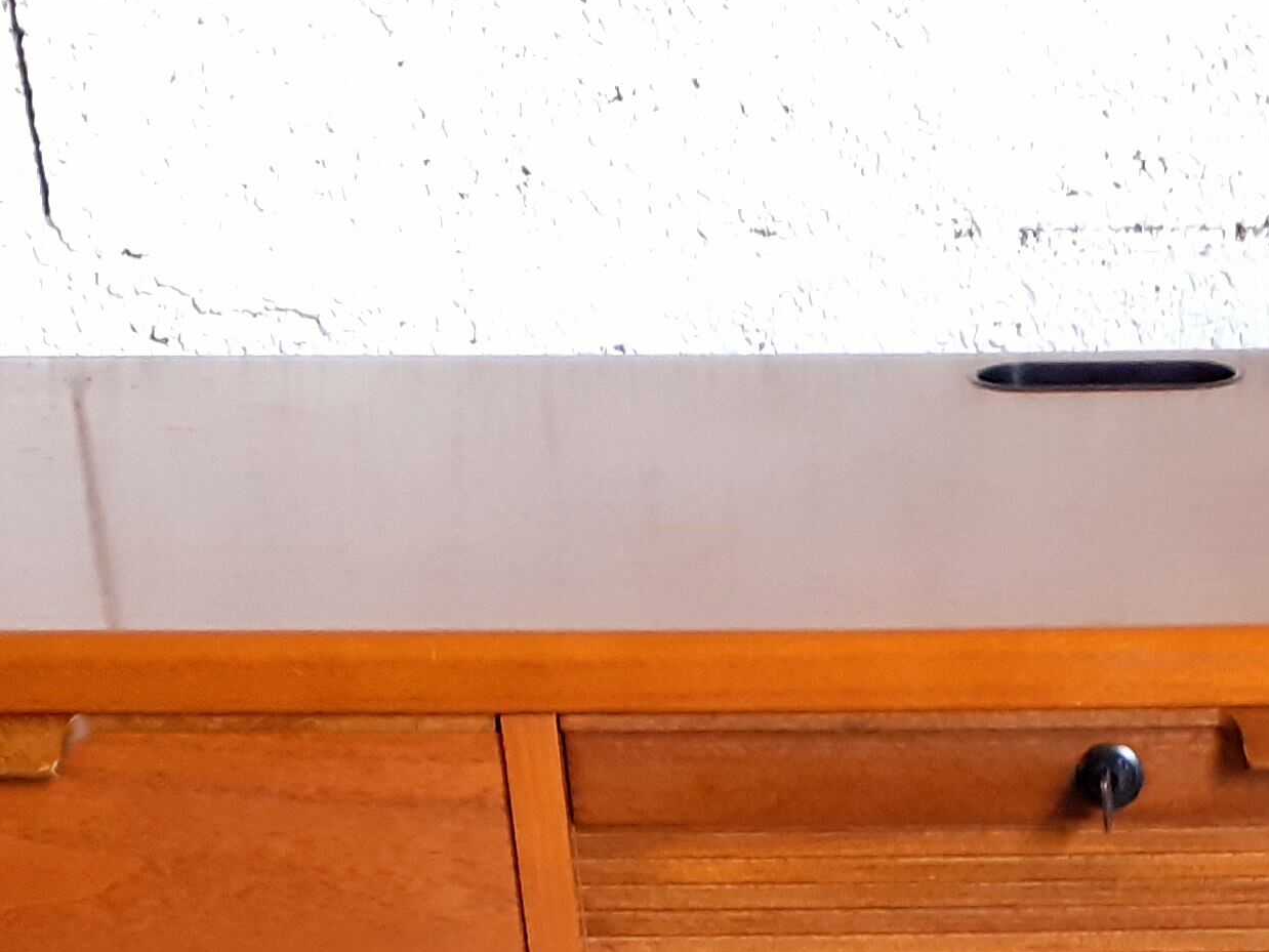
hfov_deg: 21.3
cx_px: 1115
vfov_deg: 15.4
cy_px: 1336
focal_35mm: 90
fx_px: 3300
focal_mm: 3.6
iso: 200
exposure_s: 1/25
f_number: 1.9
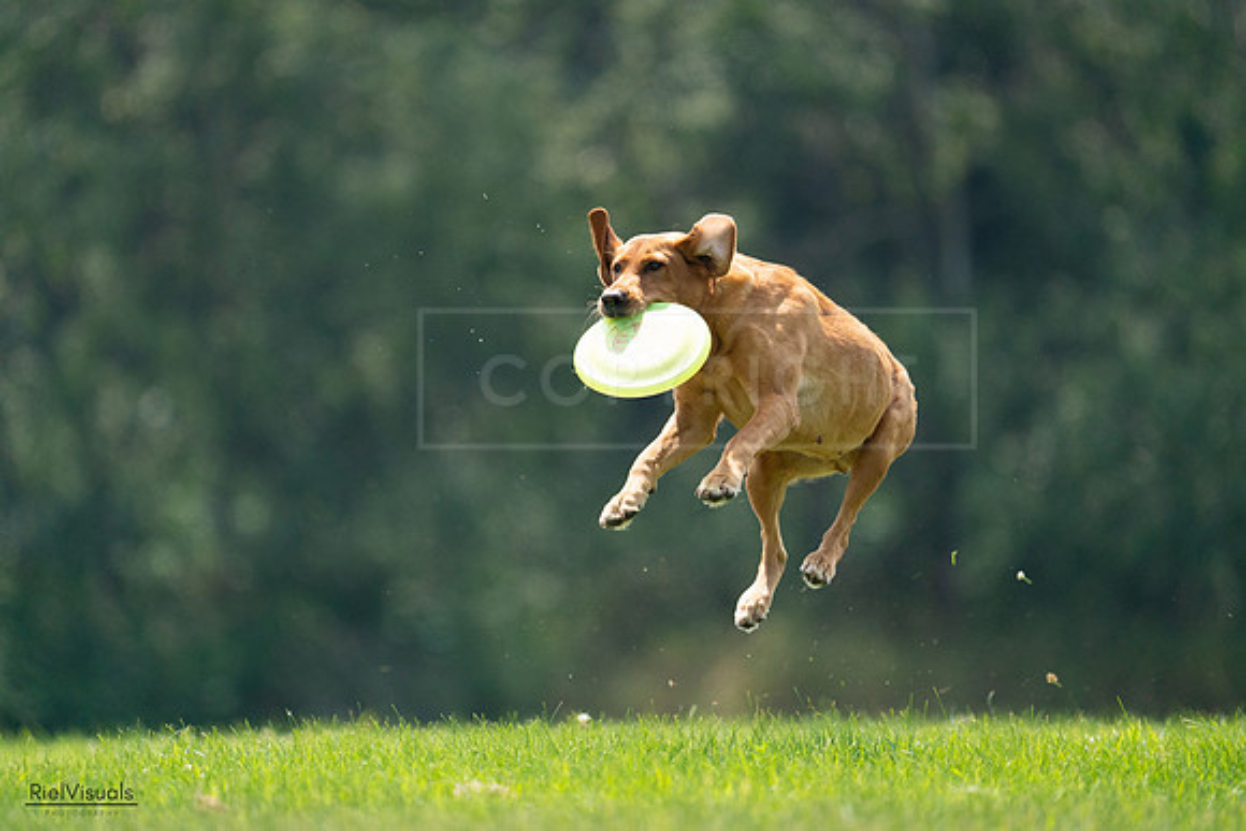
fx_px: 20771
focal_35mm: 600
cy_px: 416
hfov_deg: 3.4
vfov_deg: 2.3
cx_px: 623
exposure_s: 1/4000
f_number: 6.3
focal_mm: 600
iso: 2500
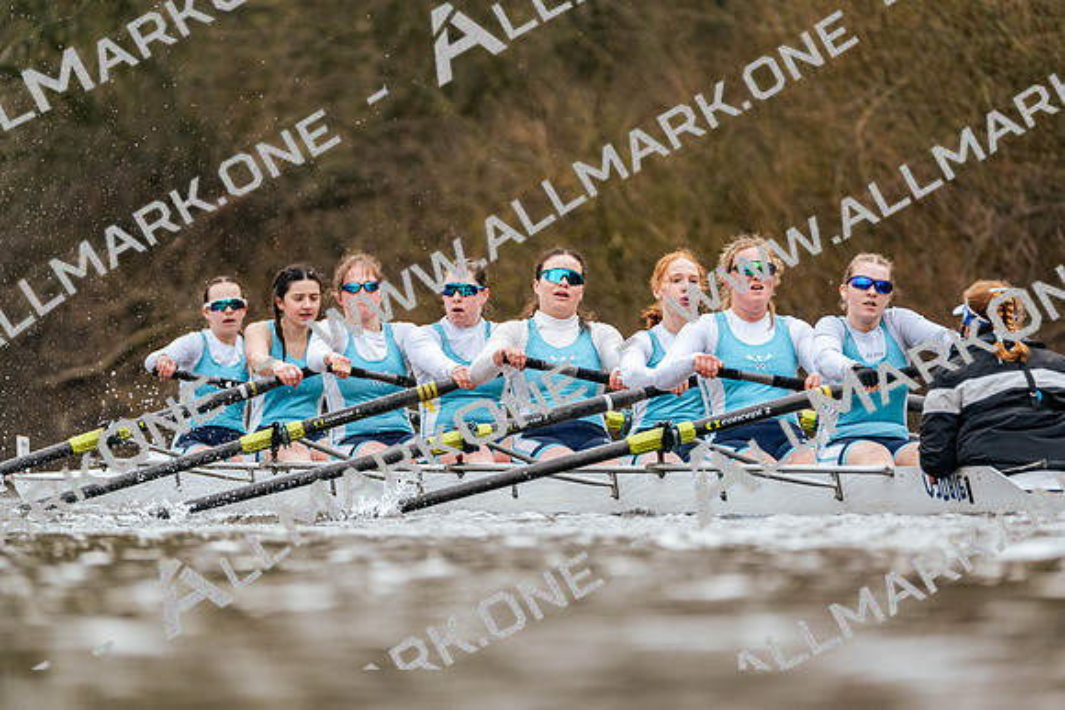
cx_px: 532
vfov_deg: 2.3
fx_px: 17753
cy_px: 355
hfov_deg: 3.4
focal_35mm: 600
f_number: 6.3
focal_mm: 600
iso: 1600
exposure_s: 1/2000
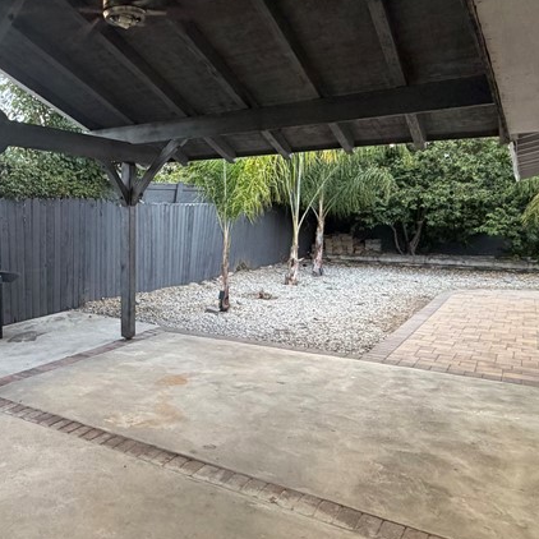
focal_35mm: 30
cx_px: 114
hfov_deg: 51.0
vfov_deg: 54.0
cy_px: 289
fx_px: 528
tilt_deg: -8.0
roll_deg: +0.5
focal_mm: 2.22
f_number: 2.2
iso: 200
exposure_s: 1/60
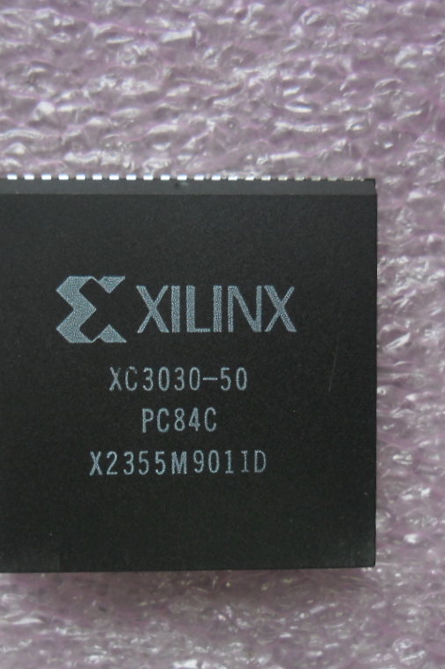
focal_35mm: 38
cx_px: 183
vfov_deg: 50.7
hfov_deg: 34.9
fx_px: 705
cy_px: 334
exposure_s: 1/43
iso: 200
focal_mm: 4.9
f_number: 3.5
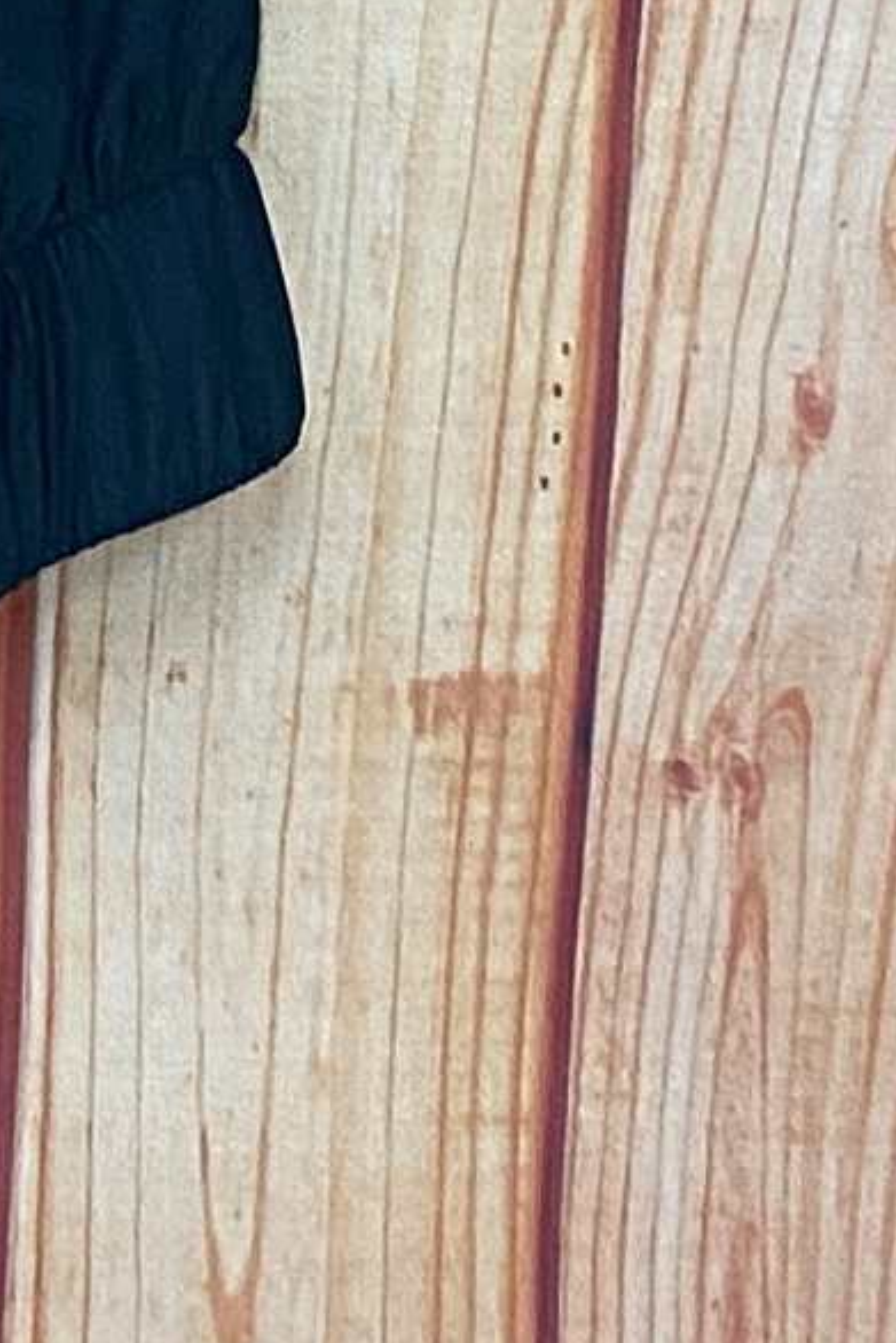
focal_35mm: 186
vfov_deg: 10.1
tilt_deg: -8.2
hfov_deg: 6.6
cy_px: -1419
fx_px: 6939
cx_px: -1943
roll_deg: -0.9
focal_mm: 4.25
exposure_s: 1/50
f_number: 1.8
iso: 200
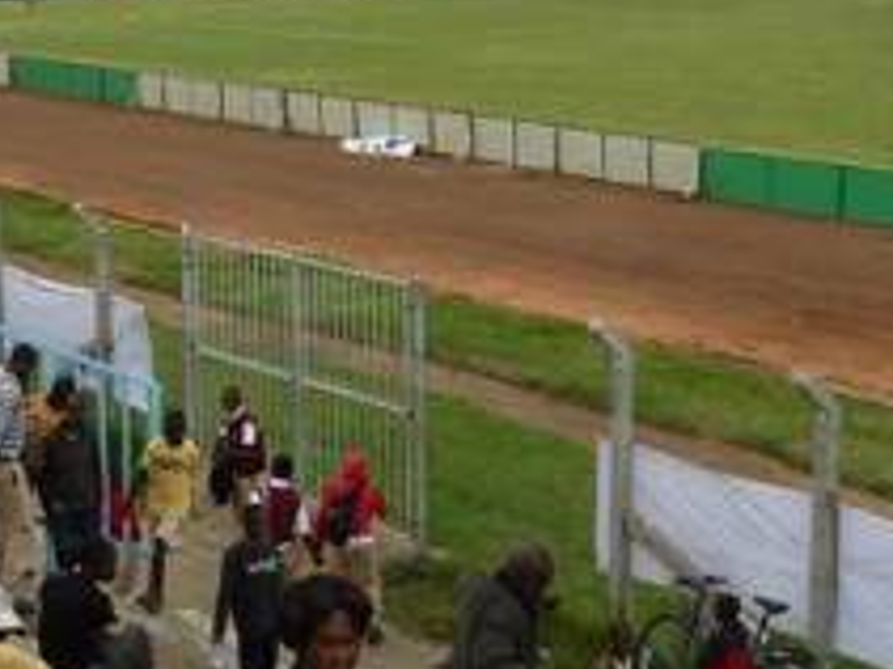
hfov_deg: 27.1
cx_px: 233
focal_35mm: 71
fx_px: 1831
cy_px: 38
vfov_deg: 20.2
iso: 80
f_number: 4
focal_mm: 4.1
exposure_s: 1/200
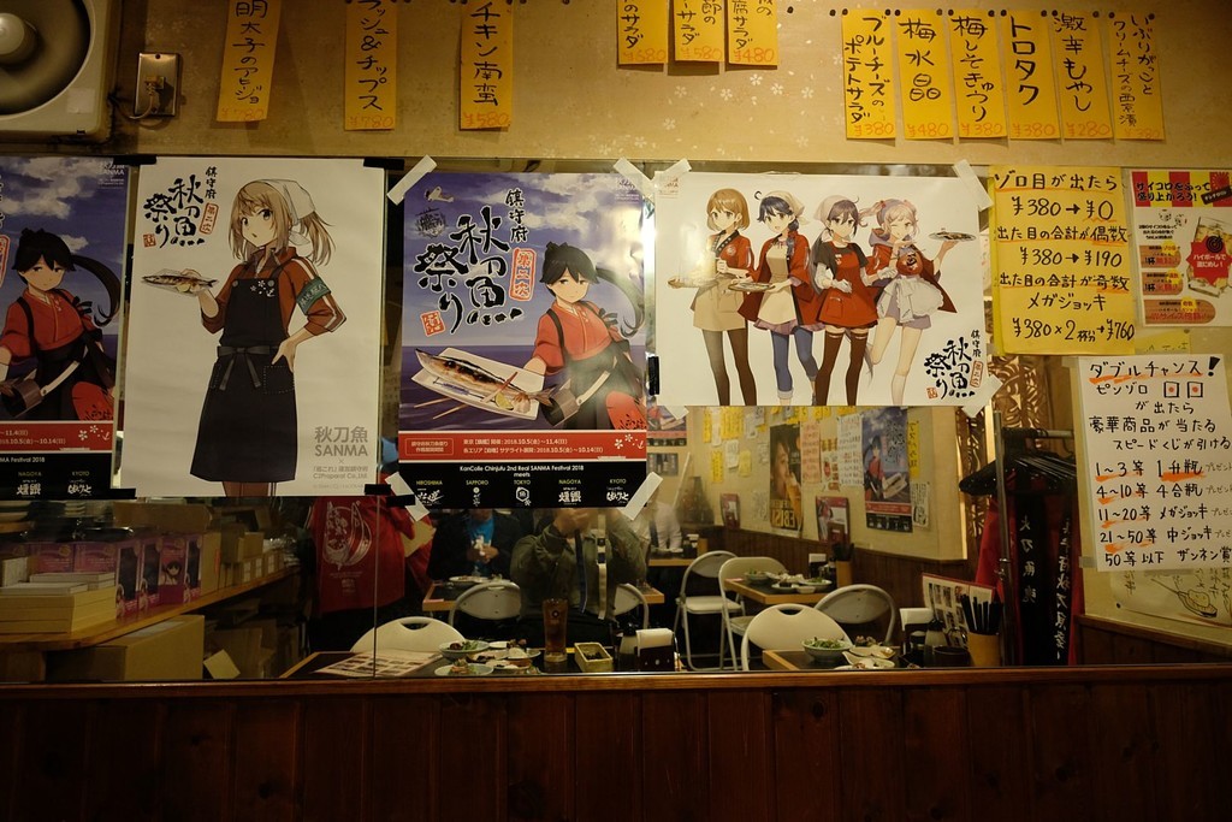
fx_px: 719
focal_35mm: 21
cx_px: 616
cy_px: 411
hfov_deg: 81.2
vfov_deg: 59.5
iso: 1250
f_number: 2.8
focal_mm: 14
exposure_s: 1/60
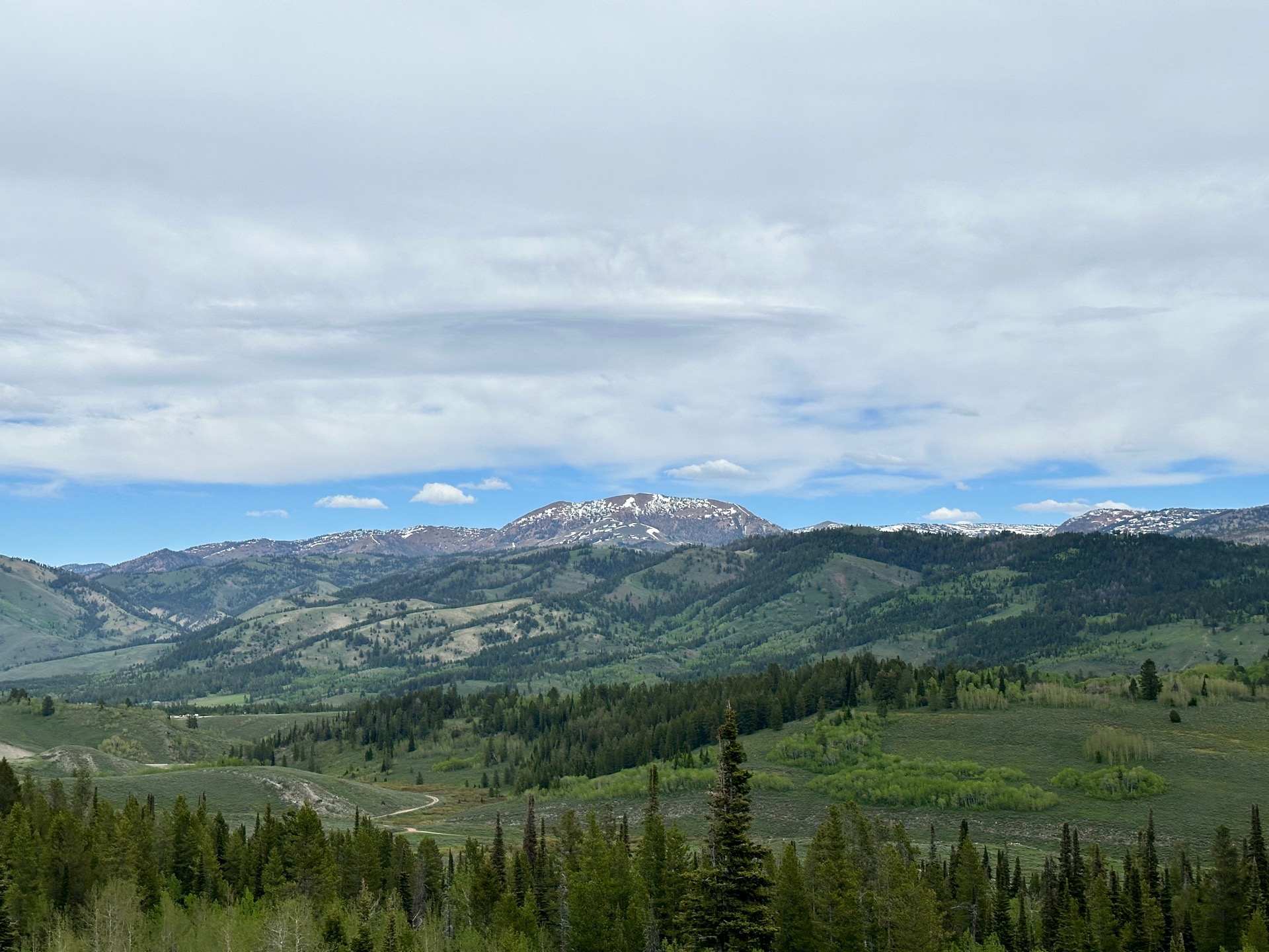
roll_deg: +0.2
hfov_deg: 39.7
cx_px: 634
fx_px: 1760
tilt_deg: +5.2
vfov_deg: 30.3
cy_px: 476
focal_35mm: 48
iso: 64
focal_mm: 6.86
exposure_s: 1/6623
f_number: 1.78
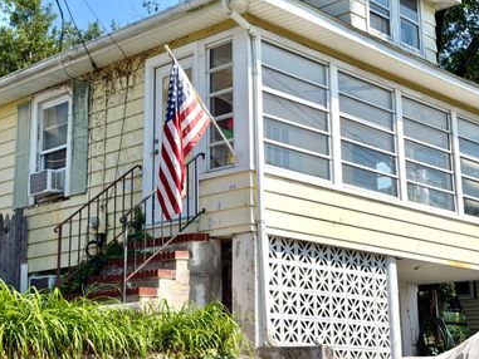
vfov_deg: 23.3
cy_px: 164
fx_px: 872
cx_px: 201
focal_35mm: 63
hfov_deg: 30.7
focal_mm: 6.76
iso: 64
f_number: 1.78
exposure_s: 1/5587
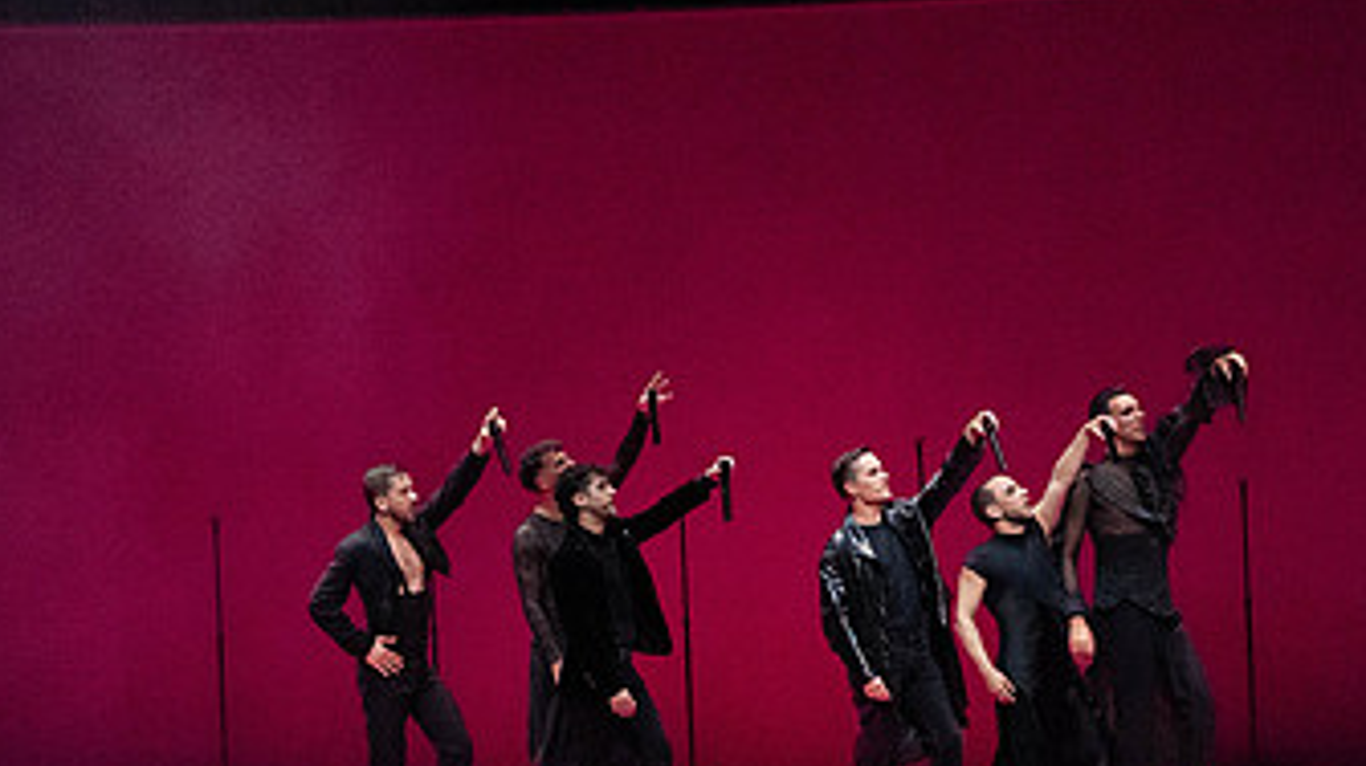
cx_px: 832
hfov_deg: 9.1
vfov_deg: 5.1
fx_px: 8543
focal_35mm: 236
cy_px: 344
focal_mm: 130
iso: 25600
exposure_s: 1/400
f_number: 9
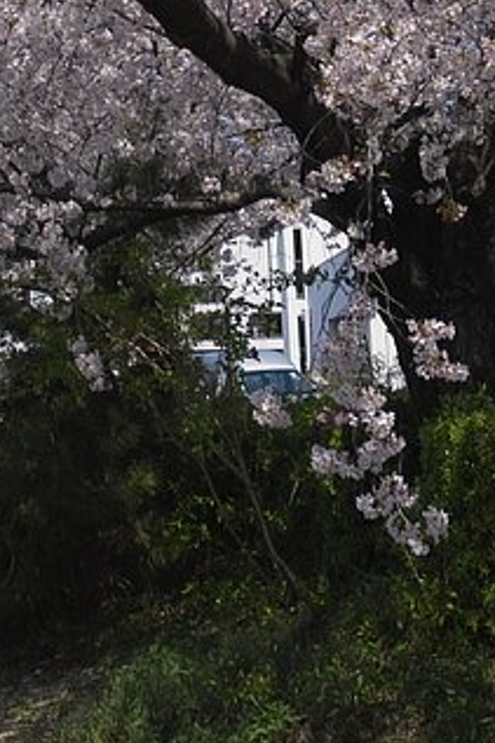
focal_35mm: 110
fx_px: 2271
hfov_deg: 12.2
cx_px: -95
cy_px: -295
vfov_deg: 17.2
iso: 100
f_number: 8
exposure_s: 1/100
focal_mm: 20
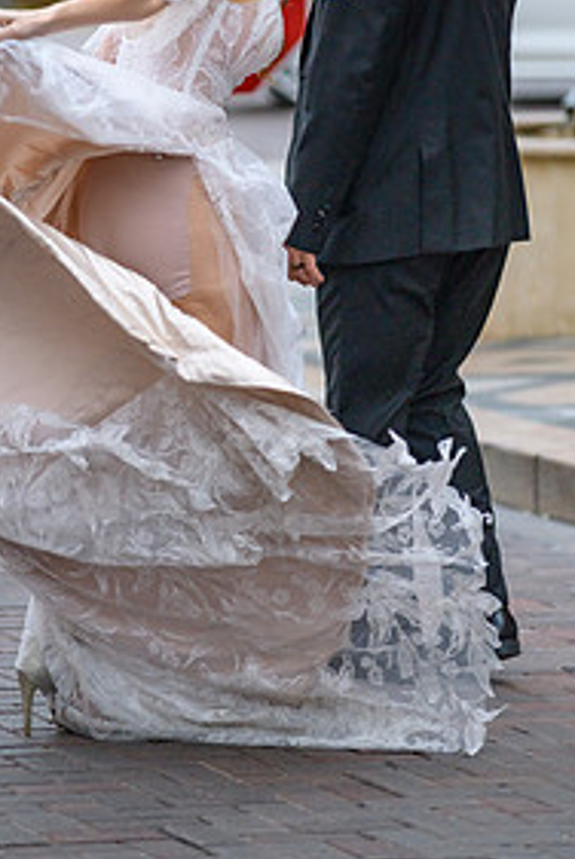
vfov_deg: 8.3
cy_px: 284
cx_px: 257
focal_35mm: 248
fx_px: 5927
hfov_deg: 5.6
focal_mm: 155
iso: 250
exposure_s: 1/3200
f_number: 2.8
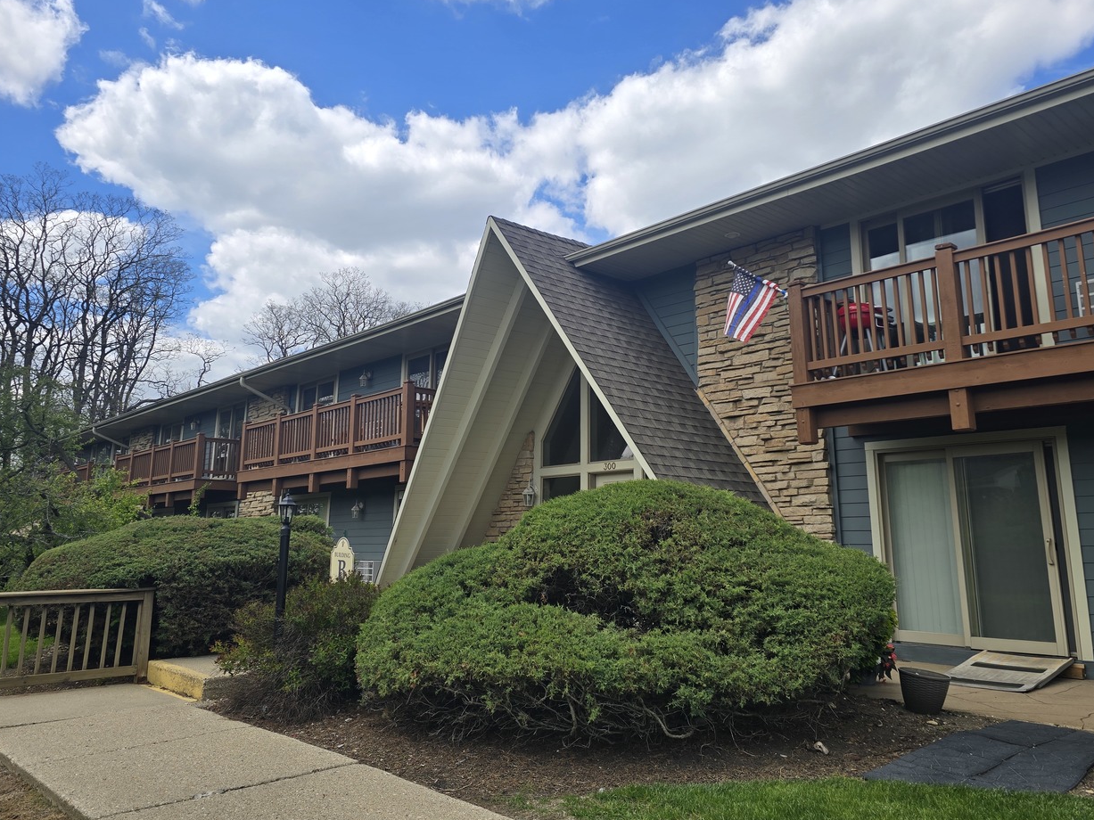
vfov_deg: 51.3
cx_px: 515
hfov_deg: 65.3
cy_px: 377
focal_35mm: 27
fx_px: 853
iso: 12
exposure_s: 1/722
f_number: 1.7
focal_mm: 6.3
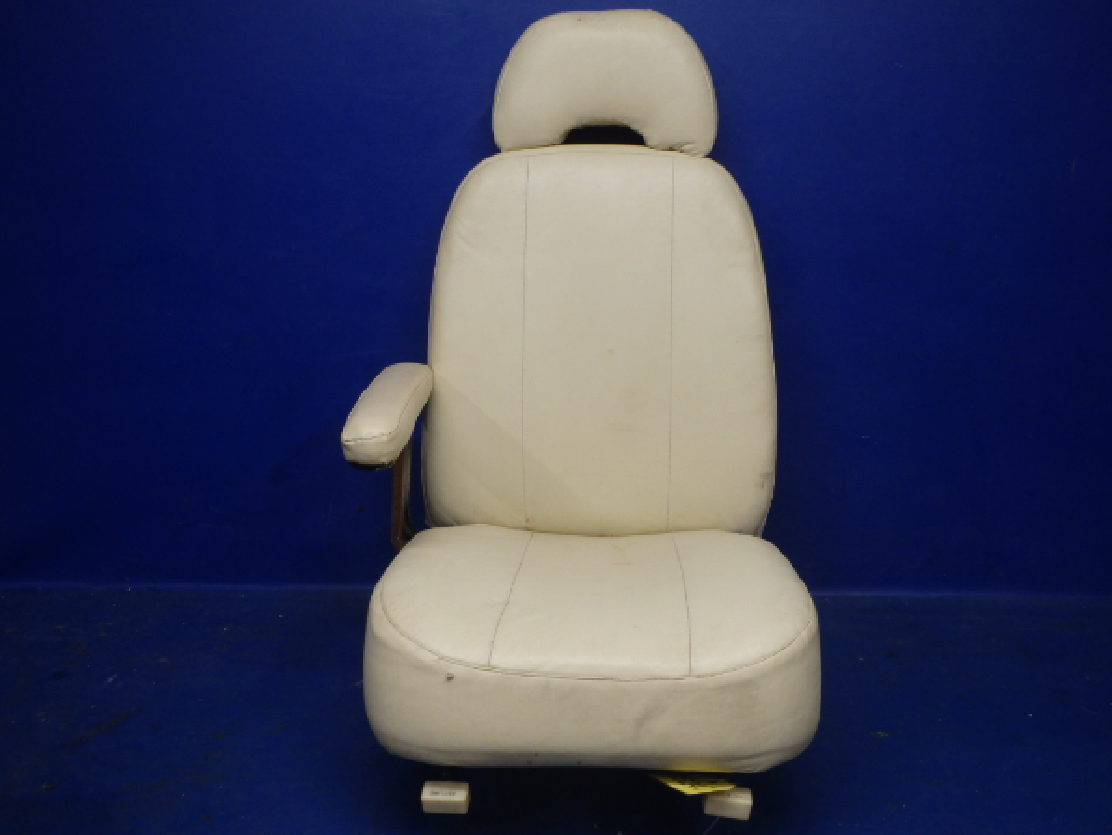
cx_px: 590
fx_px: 964
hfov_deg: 59.9
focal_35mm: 30
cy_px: 419
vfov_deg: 46.8
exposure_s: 1/40
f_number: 3.9
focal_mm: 5
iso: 200
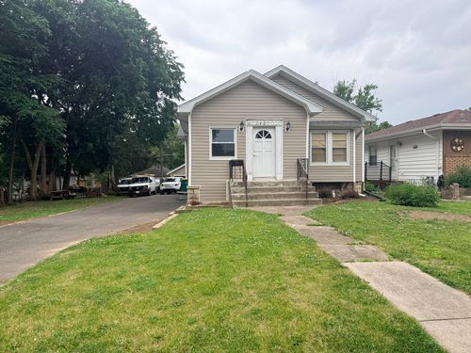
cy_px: 176
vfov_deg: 56.8
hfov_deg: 71.6
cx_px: 236
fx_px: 327
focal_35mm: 24
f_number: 1.78
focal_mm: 6.76
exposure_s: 1/1174
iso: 100
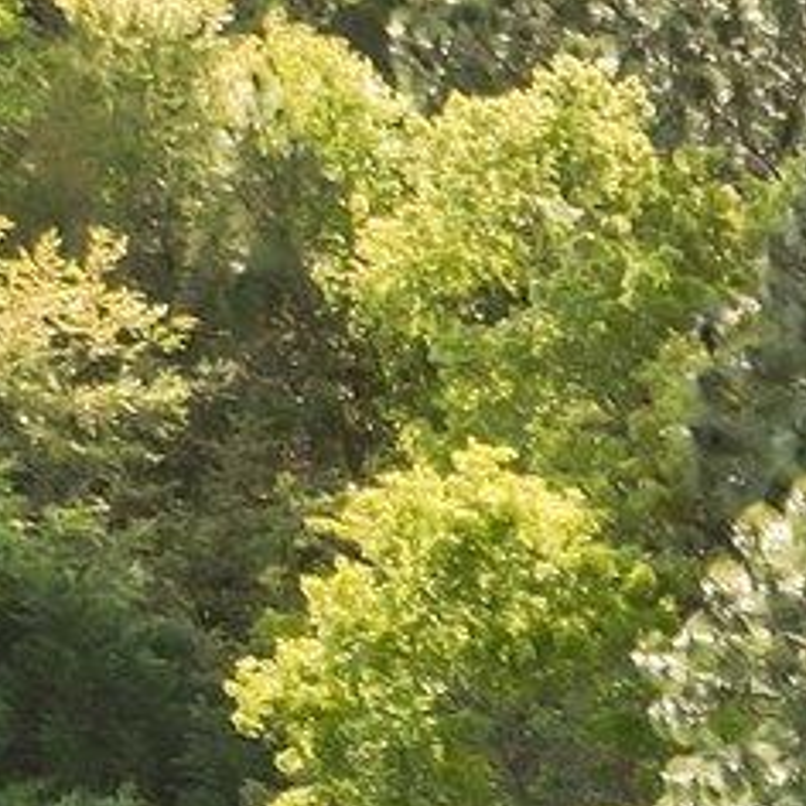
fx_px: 4847
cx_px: 2729
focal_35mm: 184
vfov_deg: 8.1
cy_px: 2398
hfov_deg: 7.7
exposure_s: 1/320
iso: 110
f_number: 2.8
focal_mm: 12.29
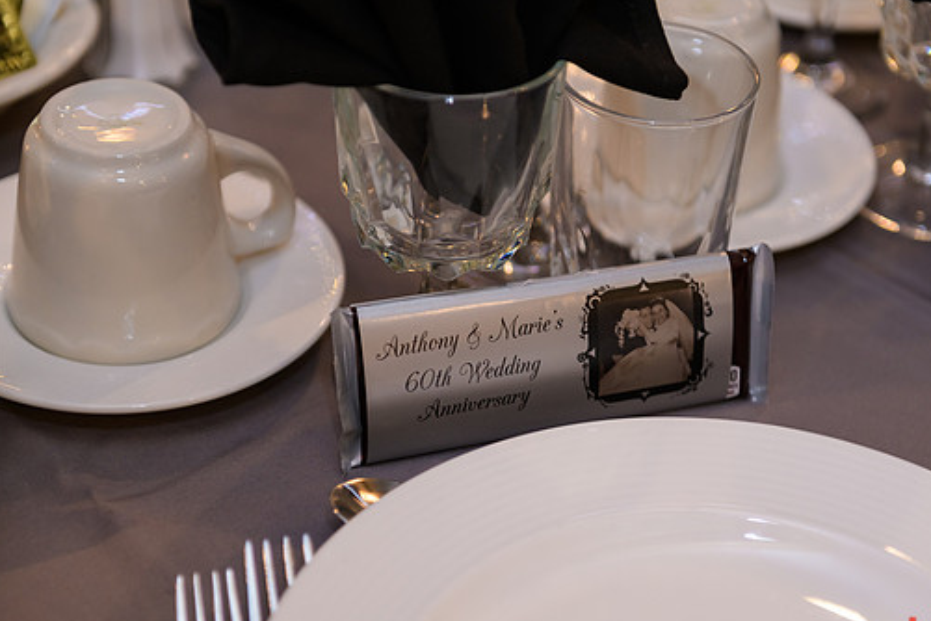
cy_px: 354
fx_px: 2095
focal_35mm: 81
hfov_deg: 25.1
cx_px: 502
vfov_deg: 16.8
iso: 800
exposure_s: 1/125
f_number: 3.2
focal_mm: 70
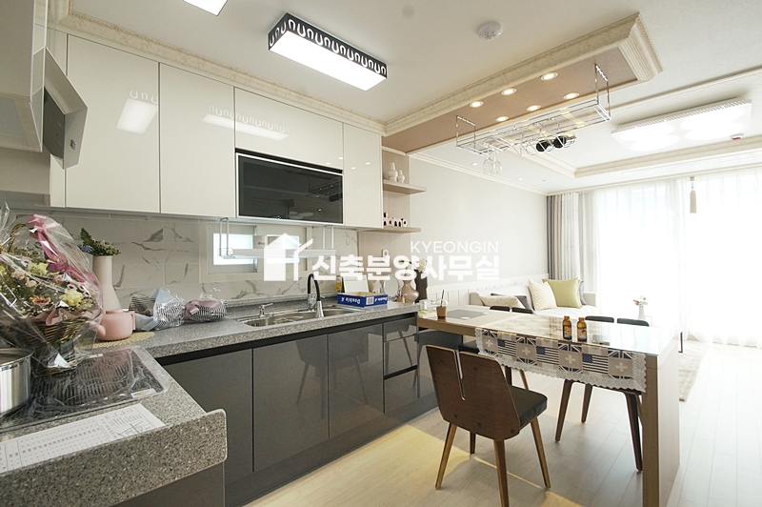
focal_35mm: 15
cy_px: 254
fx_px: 317
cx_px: 381
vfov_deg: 77.2
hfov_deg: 100.4
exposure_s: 1/60
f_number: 9
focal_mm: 10
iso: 800
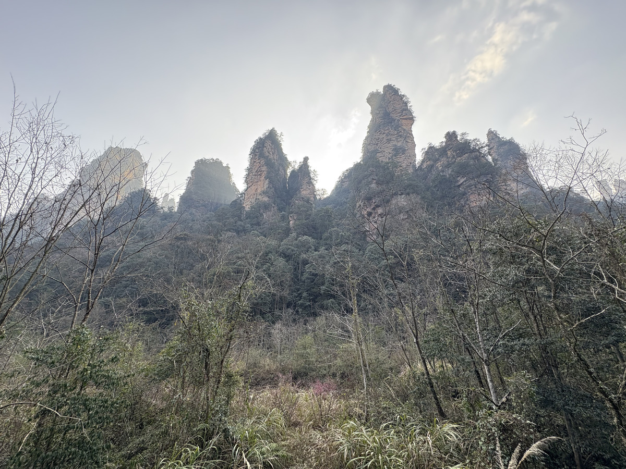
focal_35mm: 14
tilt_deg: +24.3
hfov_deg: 102.1
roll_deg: -0.2
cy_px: 234
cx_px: 313
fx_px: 253
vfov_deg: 85.7
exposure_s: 1/258
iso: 64
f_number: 2.2
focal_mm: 2.22
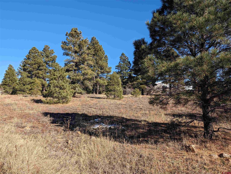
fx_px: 160
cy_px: 87
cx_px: 116
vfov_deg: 56.9
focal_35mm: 24
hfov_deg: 71.5
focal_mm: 6.9
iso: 19
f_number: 1.68
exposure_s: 1/840
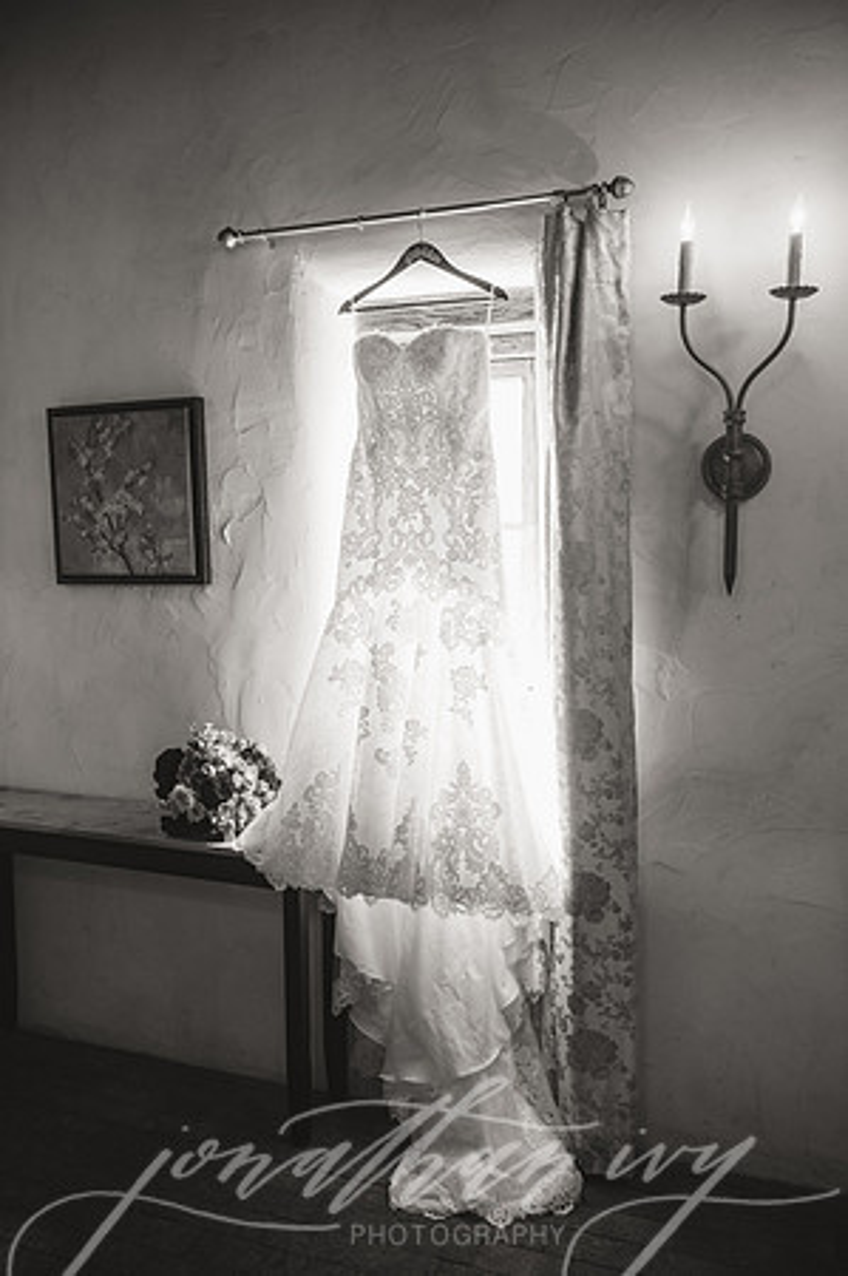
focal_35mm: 31
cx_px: 424
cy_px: 638
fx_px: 1098
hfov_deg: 42.2
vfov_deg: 60.3
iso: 500
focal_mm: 31
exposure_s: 1/80
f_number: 2.8
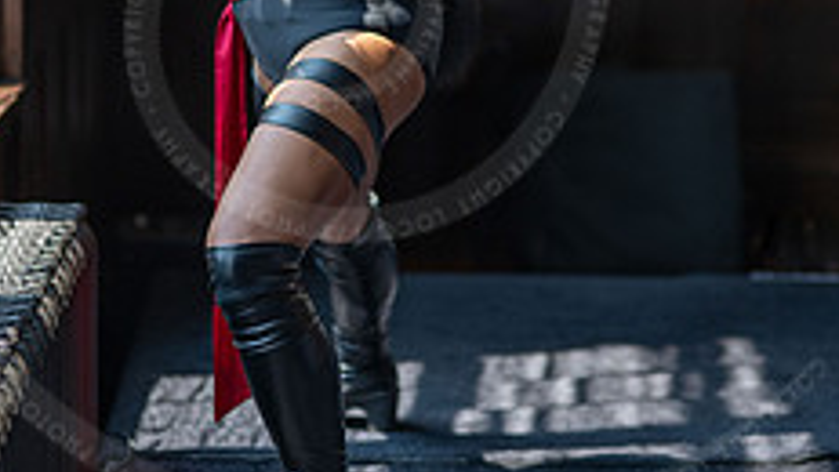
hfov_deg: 20.9
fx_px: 2269
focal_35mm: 102
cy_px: 87
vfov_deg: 11.8
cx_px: 360
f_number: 1.2
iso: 125
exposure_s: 1/1000
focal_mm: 50
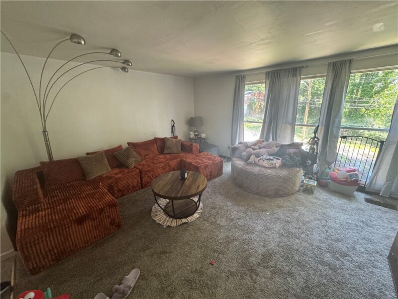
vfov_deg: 85.7
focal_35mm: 14
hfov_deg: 102.1
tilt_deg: -15.2
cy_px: 150
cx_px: 199
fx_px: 161
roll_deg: +1.5
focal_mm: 2.22
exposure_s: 1/60
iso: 400
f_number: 2.2
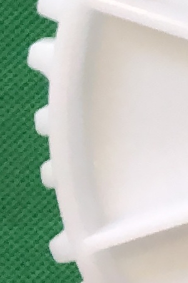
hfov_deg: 4.5
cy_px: -274
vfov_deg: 7.6
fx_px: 2038
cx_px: 975
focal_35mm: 260
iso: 100
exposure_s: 1/100
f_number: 1.8
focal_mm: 4
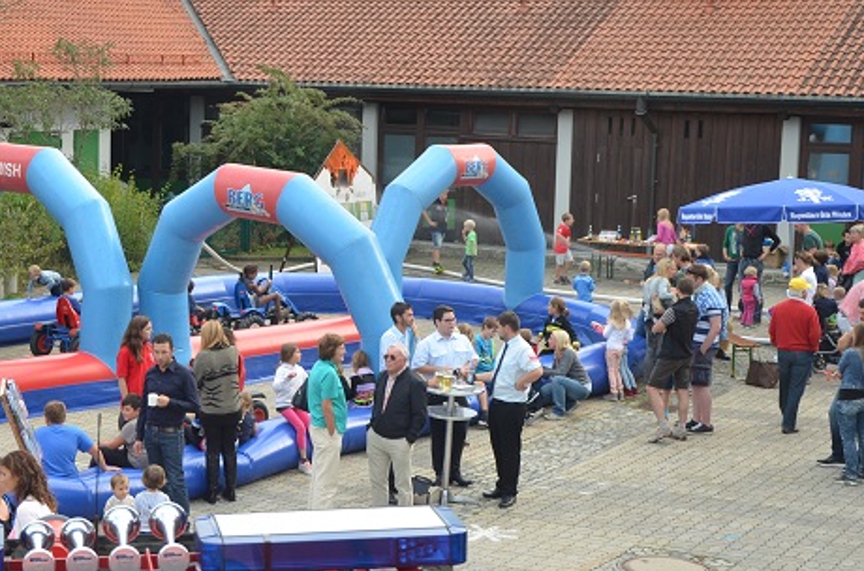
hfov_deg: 27.4
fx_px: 1747
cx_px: 222
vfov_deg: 18.6
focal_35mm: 73
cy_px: 270
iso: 125
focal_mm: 28
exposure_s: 1/125
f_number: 4
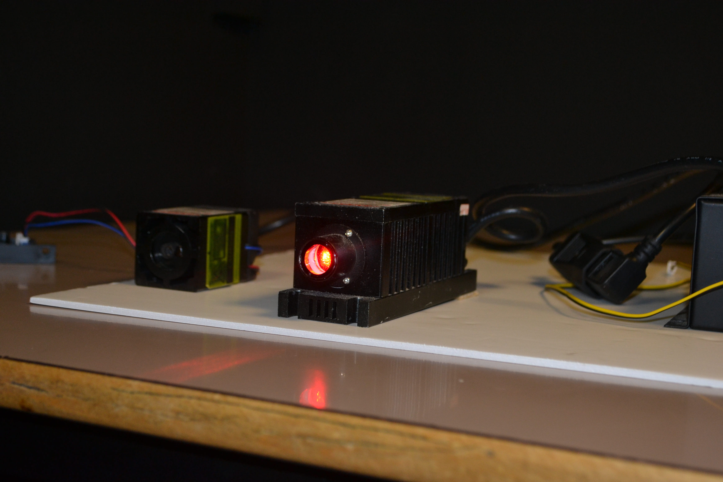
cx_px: 362
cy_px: 241
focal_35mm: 60
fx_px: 1205
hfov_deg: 33.4
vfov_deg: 22.6
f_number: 5.3
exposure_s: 1/60
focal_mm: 40
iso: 900
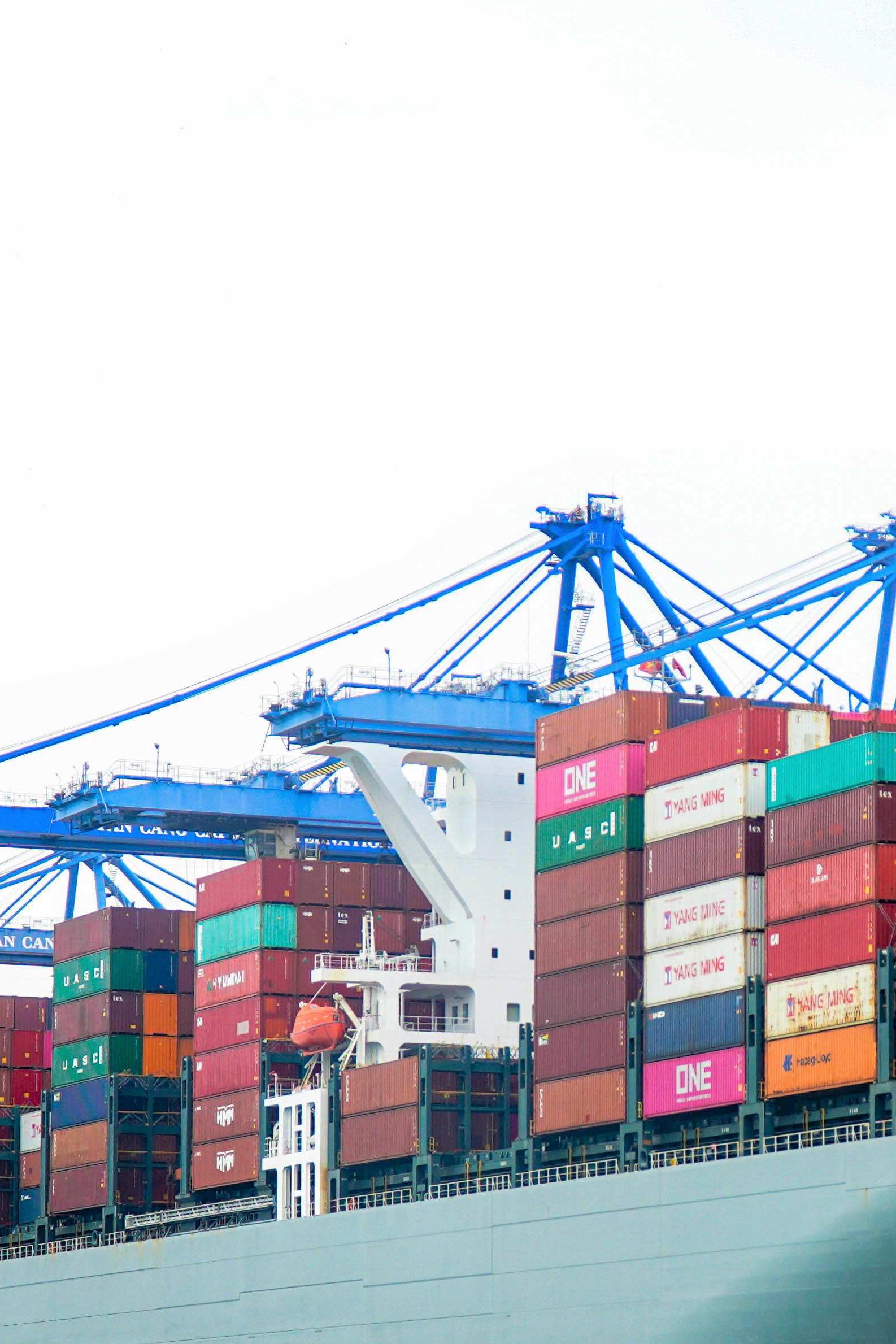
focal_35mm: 117
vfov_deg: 17.4
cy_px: 920
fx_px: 4377
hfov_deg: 11.6
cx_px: 833
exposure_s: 1/320
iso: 160
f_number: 4
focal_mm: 31
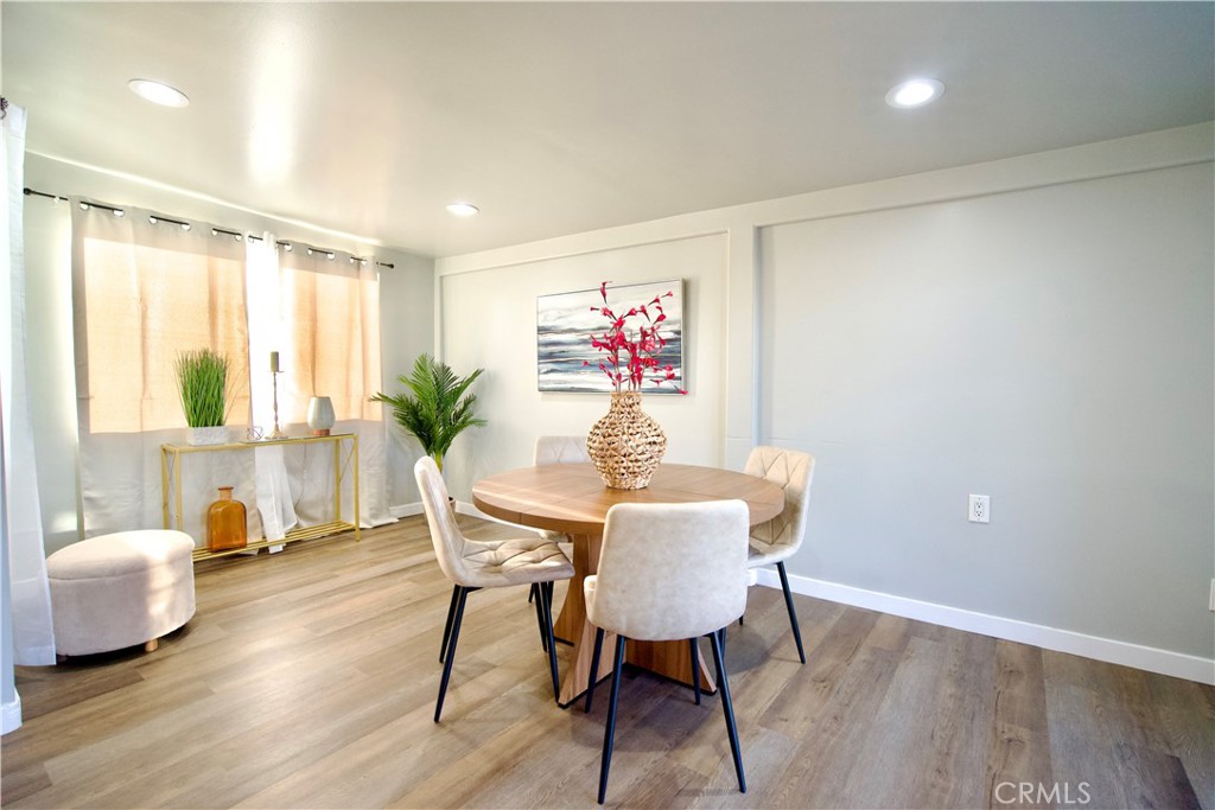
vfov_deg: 73.8
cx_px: 608
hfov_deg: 96.7
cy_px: 405
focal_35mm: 16
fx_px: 540
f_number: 4
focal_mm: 16
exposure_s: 1/160
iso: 800
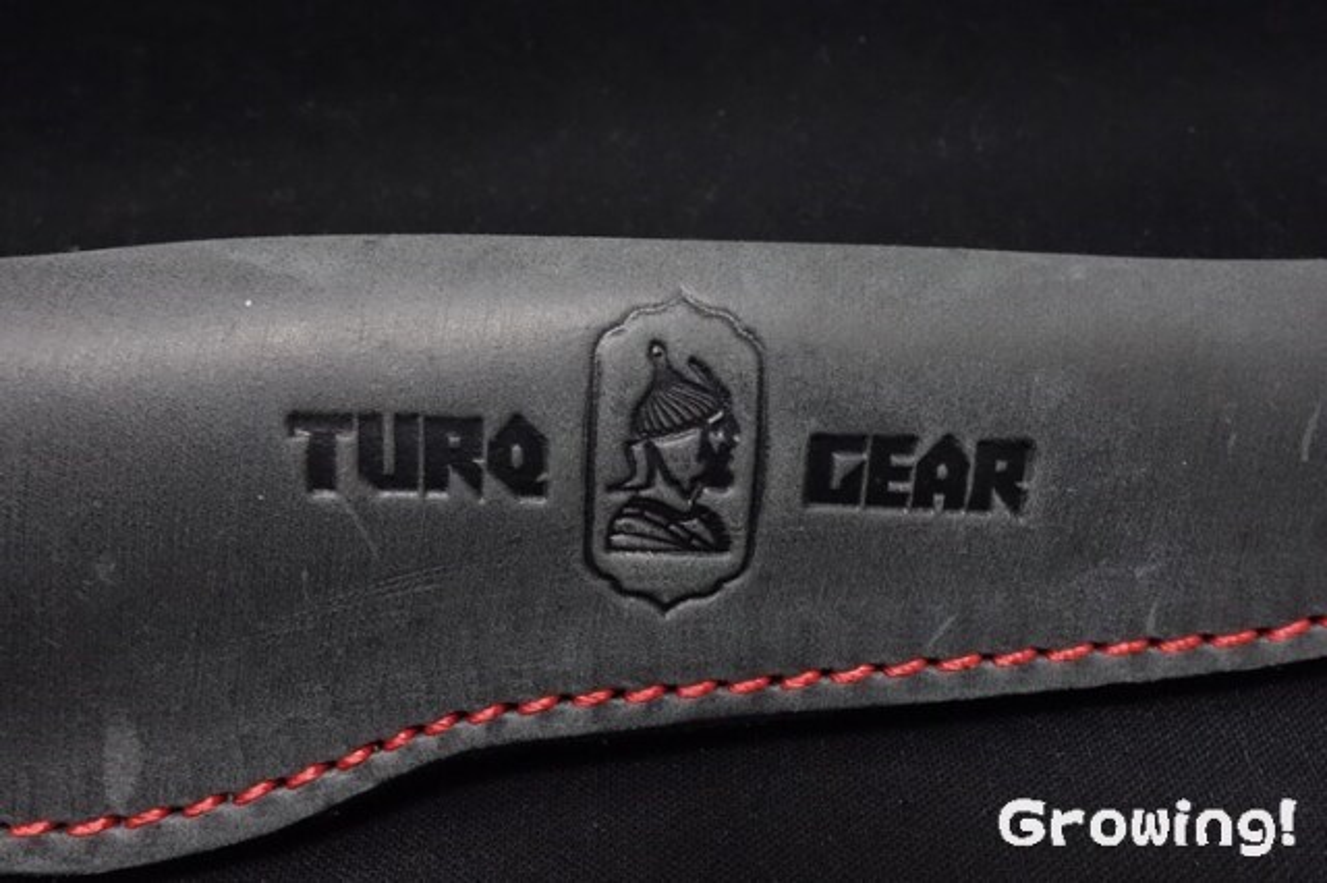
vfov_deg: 46.4
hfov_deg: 65.5
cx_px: 664
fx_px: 1032
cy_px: 442
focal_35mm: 28
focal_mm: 10.4
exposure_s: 1/30
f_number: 11
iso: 1600
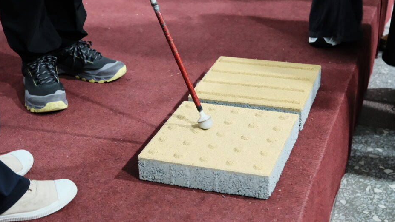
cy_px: 99
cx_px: 210
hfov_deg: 35.4
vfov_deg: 20.4
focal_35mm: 59
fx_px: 618
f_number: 4
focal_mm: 34.2
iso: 6400
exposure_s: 1/30
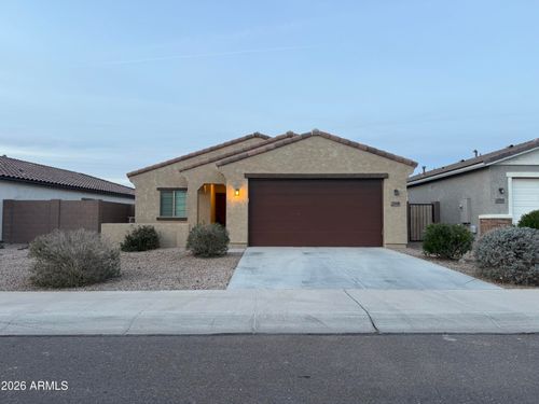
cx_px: 270
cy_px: 202
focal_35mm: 24
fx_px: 374
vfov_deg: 56.8
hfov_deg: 71.6
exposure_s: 1/60
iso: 100
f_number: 1.78
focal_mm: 6.76
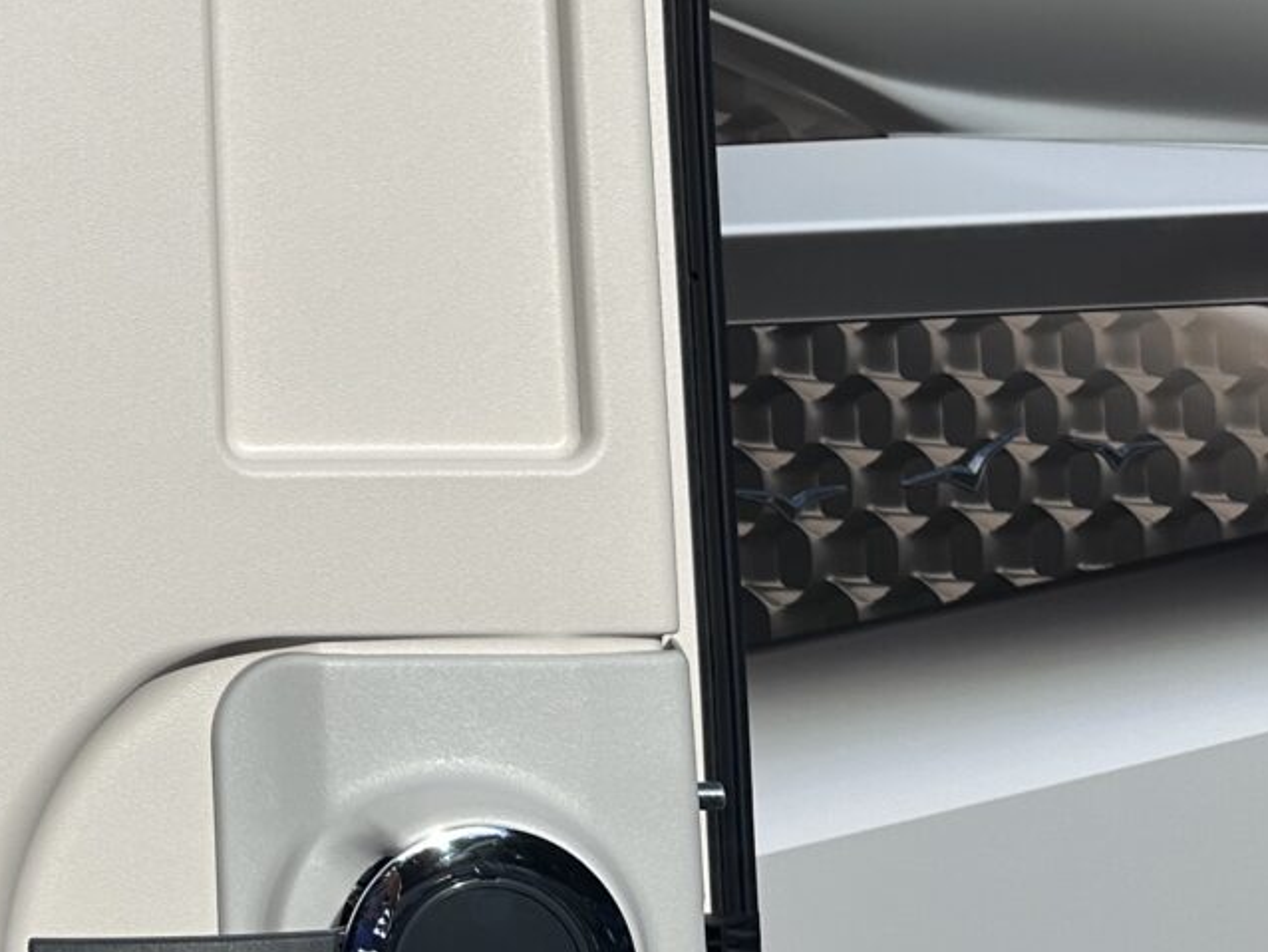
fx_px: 2822
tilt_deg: +6.1
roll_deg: +0.1
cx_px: -215
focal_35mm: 77
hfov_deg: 23.4
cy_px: -34
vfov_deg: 18.6
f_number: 1.78
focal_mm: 6.86
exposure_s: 1/15625
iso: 100
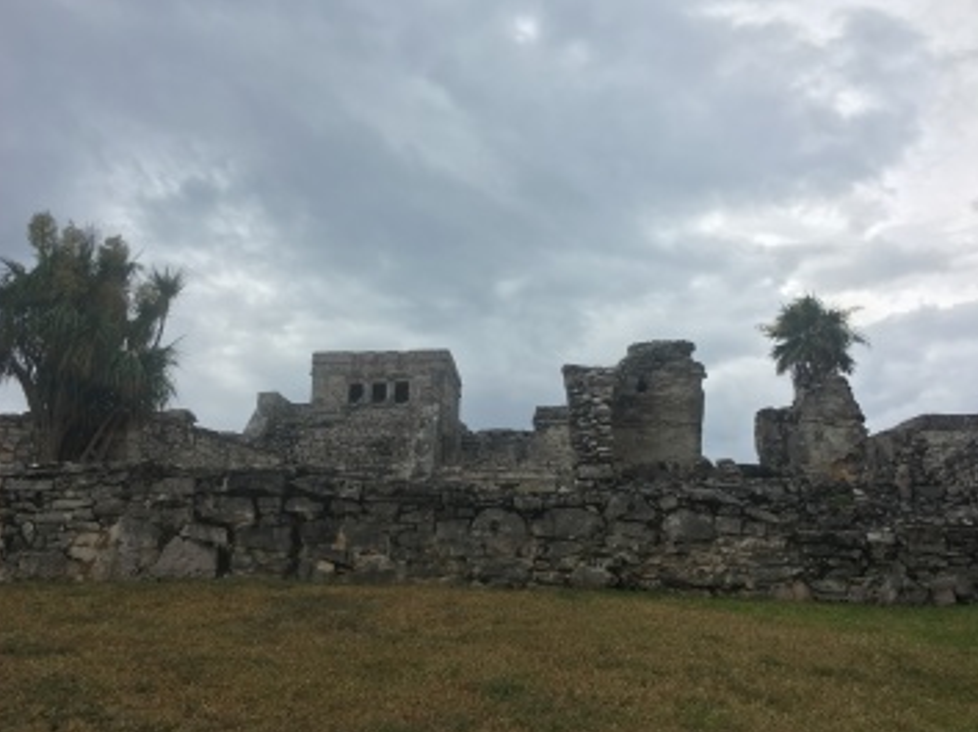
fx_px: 847
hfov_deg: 60.0
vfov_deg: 46.7
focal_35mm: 30
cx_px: 486
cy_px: 373
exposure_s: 1/1083
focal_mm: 4.15
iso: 25
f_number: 2.2
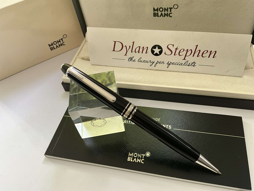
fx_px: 213
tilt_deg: -49.2
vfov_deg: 48.2
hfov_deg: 61.7
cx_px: 127
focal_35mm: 29
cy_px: 96
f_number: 1.8
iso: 64
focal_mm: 3
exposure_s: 1/122
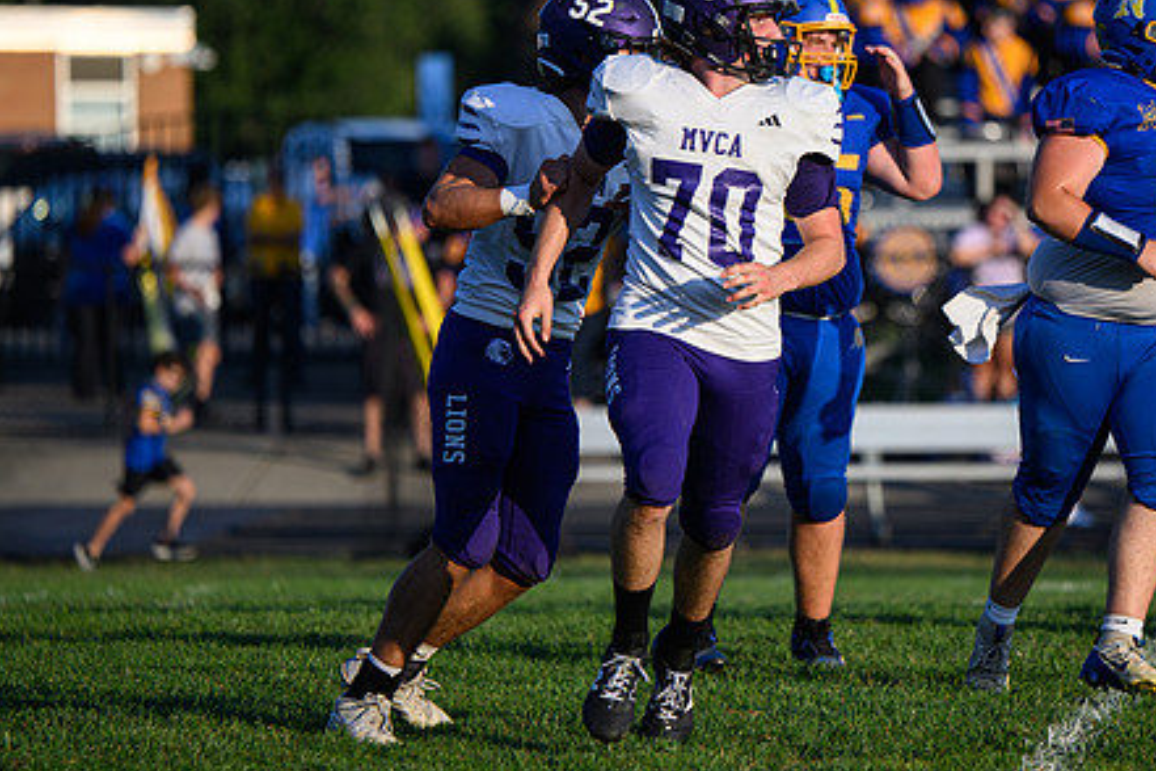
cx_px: 699
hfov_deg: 5.7
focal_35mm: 362
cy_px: 229
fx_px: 11623
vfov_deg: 3.8
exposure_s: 1/1600
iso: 100
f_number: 2.8
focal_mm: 200
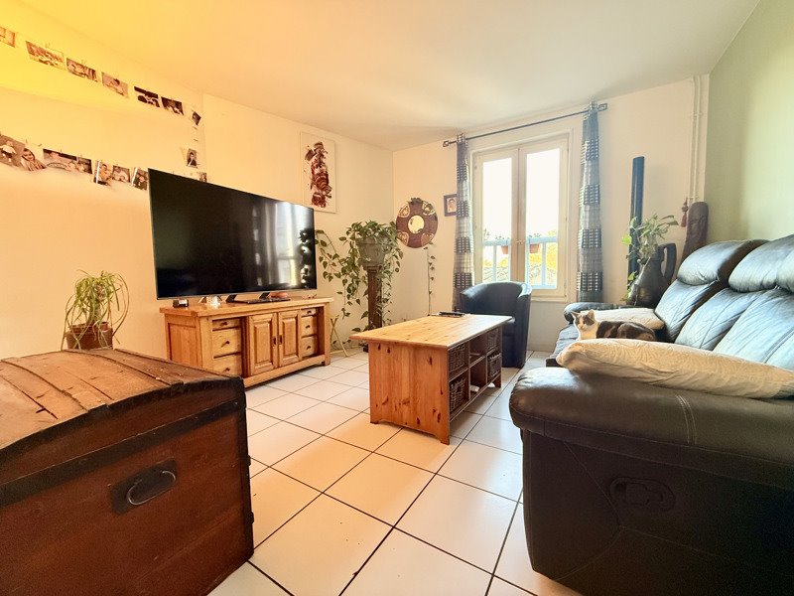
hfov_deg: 102.1
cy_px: 298
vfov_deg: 85.7
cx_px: 397
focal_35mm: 14
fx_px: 321
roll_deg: +1.0
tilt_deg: -3.6
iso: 500
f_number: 2.2
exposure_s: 1/100
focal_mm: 2.22
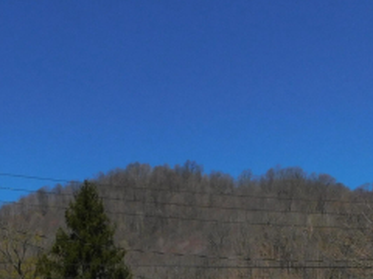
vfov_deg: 20.6
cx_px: 124
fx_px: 690
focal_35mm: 64
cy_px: 378
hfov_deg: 30.0
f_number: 6
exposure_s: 1/1000
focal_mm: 4
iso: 125
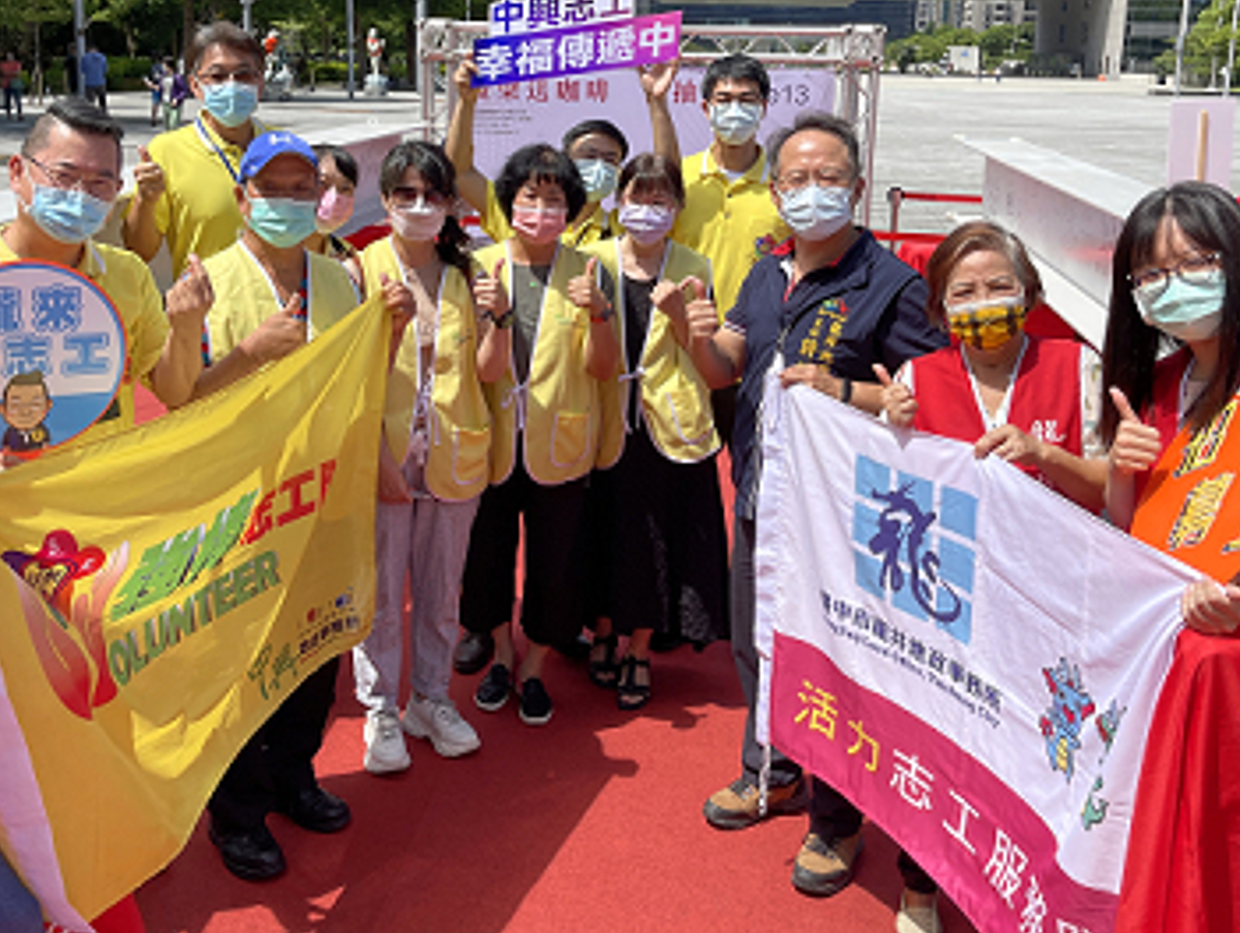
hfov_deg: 50.0
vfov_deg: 38.3
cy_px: 313
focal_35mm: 37
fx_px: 1327
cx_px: 565
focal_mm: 5.1
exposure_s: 1/4049
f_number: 1.6
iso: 32
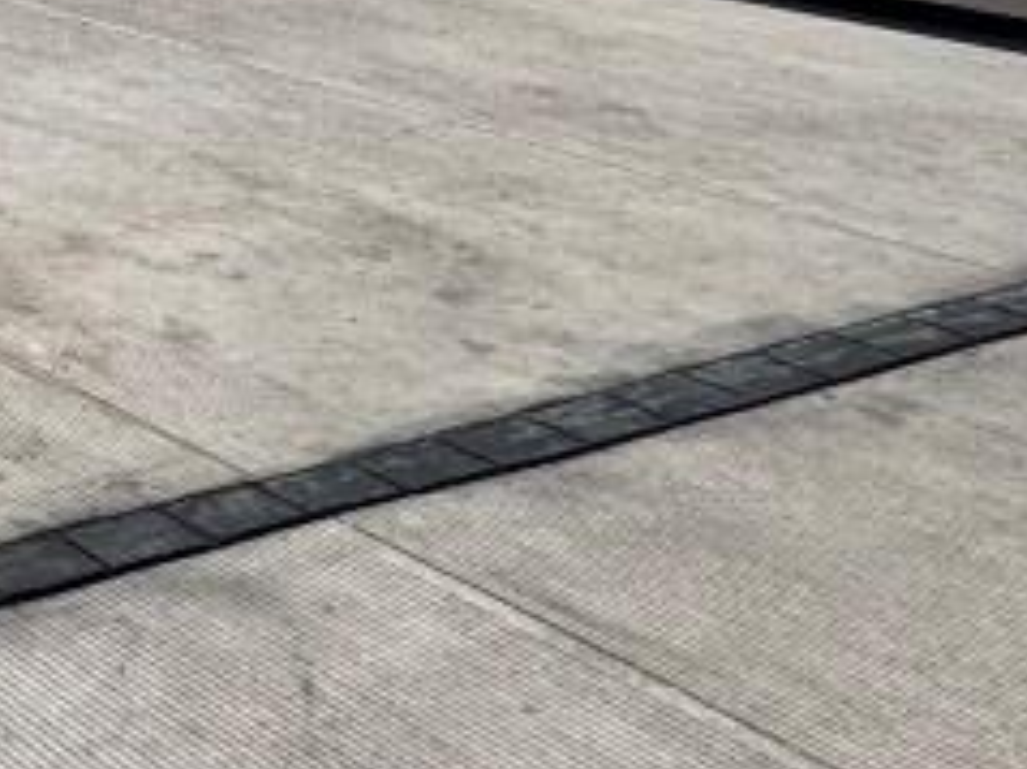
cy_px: -275
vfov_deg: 21.6
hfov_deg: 19.2
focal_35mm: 60
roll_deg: +0.2
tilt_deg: -4.8
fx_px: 1779
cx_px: -1018
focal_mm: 2.22
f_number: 2.2
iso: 32
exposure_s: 1/3906
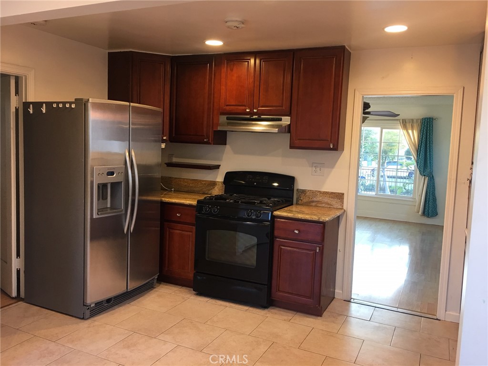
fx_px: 409
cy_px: 183
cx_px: 244
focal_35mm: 29
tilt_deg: -4.2
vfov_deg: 48.2
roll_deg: -2.8
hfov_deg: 61.7
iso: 40
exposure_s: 1/15
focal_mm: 4.15
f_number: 2.2
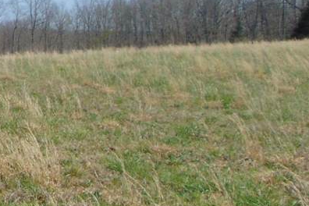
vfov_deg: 16.2
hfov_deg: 20.2
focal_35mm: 84
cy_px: 47
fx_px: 721
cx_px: -179
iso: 80
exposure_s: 1/250
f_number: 7.7
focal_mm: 4.5
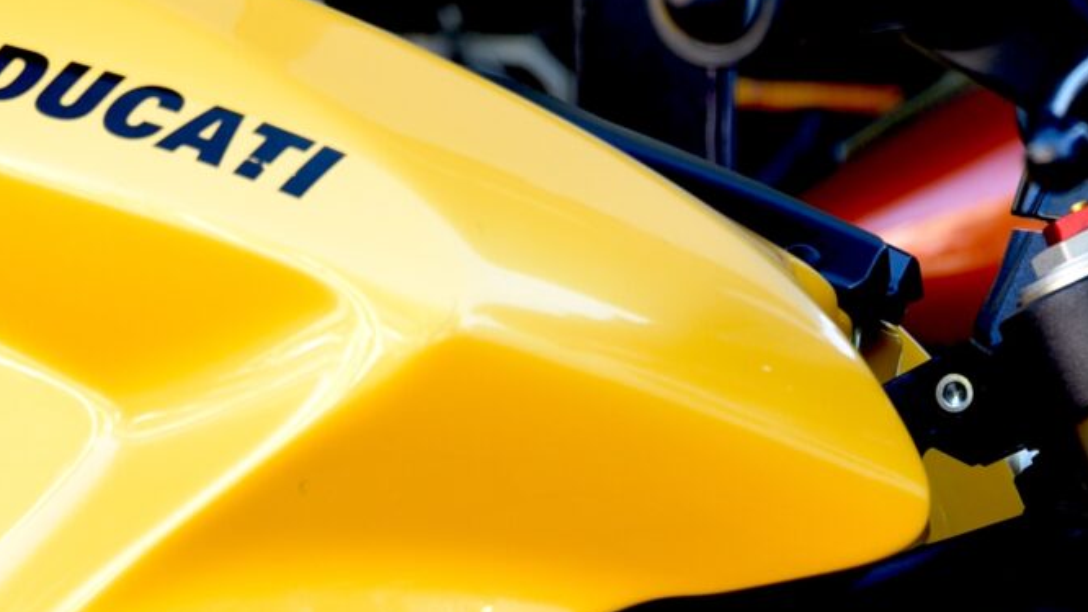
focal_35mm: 282
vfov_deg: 4.2
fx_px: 8137
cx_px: 909
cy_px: 1495
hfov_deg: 7.6
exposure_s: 1/60
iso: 200
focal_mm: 70
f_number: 4
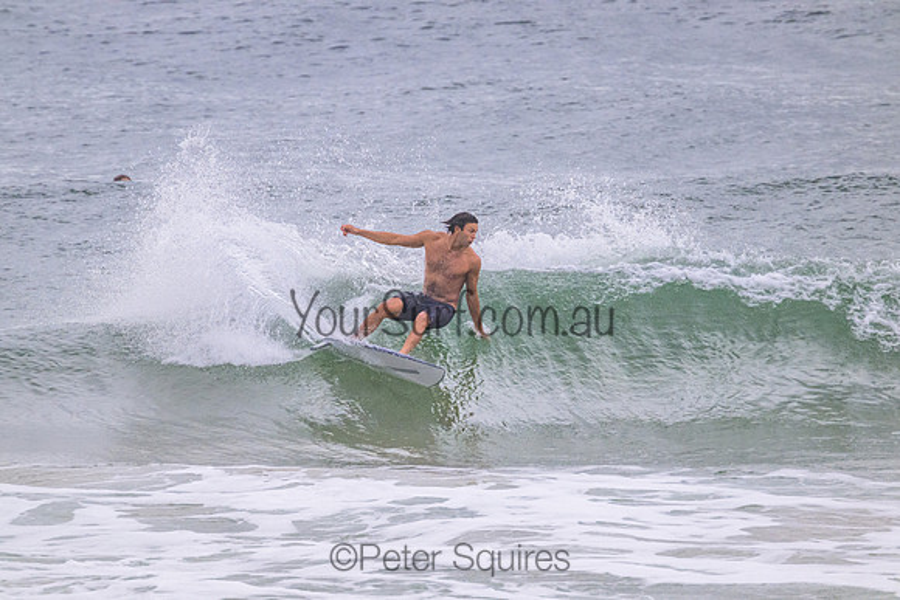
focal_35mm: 800
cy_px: 300
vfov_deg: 1.7
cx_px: 450
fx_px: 20004
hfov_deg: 2.6
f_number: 11
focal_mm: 800
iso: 3600
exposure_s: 1/2000
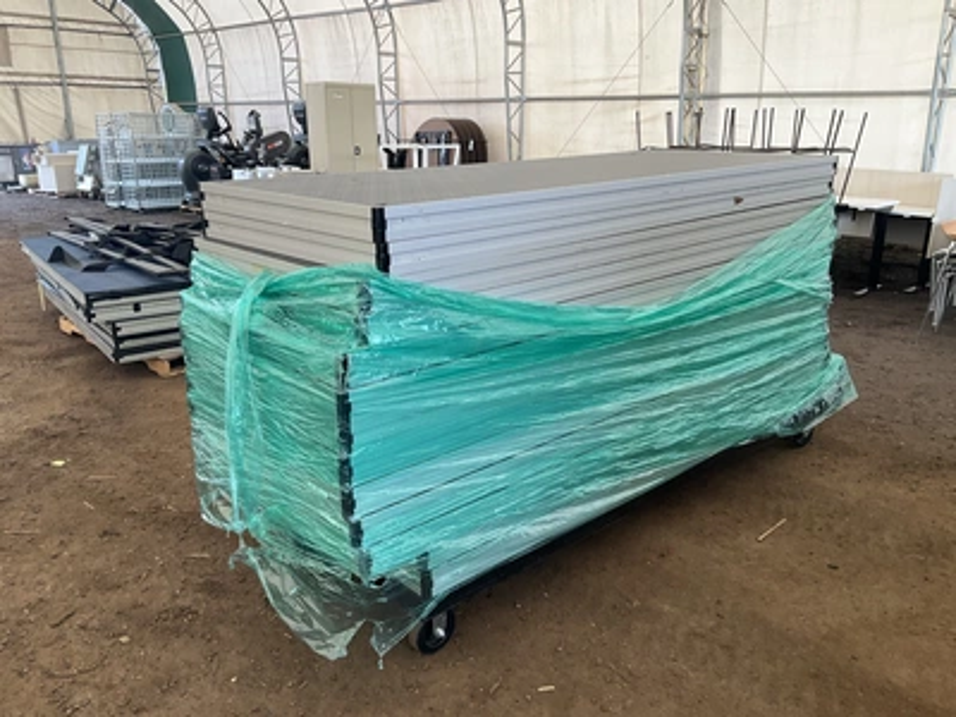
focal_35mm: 29
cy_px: 358
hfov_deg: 61.7
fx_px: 801
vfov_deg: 48.2
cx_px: 478
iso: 40
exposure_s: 1/122
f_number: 1.8
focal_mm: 3
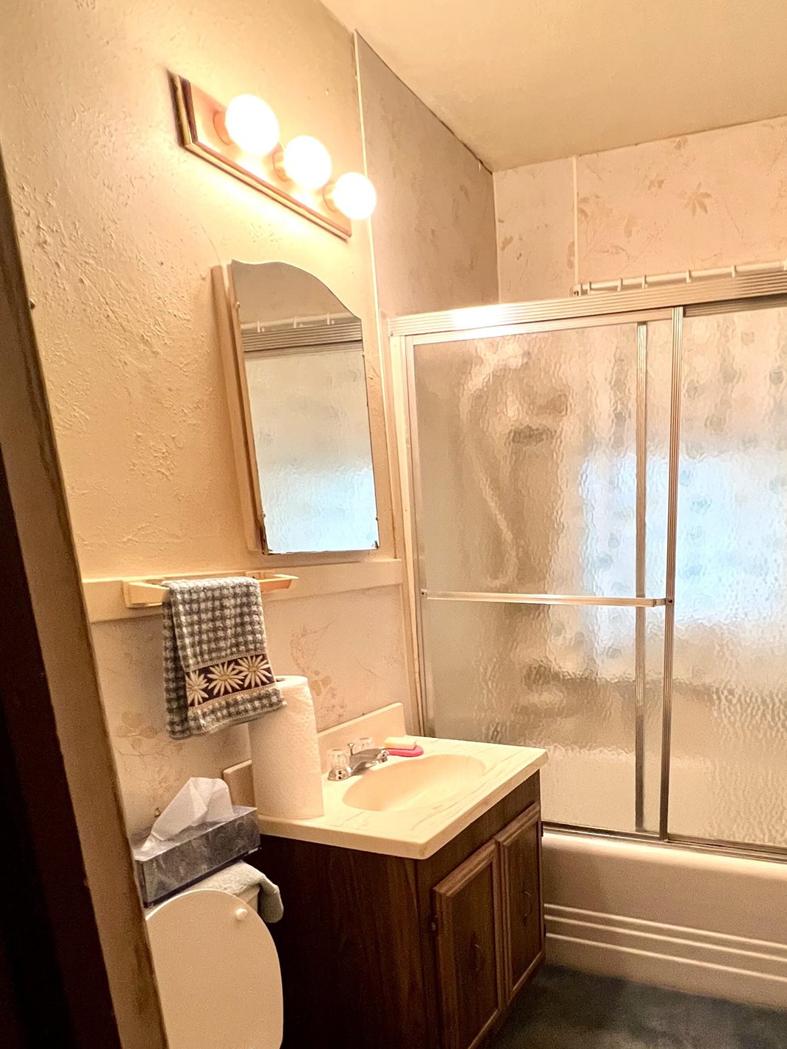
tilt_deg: -14.1
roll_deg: +0.2
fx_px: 636
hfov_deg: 60.1
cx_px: 589
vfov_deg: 76.4
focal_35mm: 21
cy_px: 701
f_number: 1.8
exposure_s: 1/60
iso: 500
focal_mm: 1.57
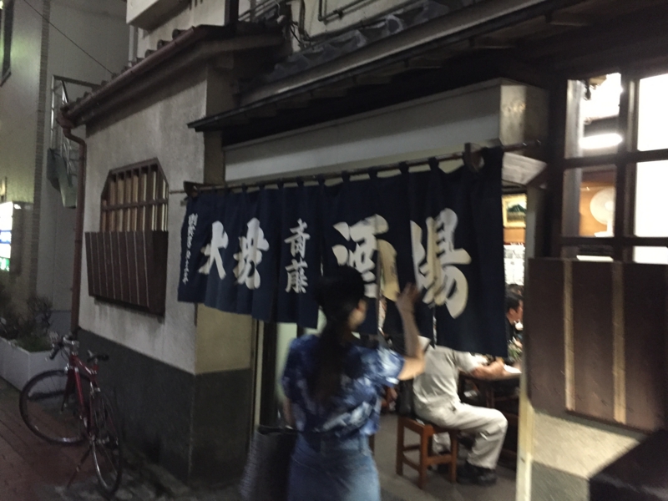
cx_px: 334
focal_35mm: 29
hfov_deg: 61.7
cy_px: 250
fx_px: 560
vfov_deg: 48.2
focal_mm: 4.15
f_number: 2.2
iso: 320
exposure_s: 1/15
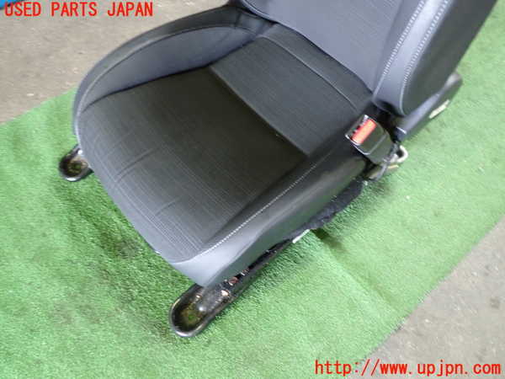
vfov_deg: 46.8
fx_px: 438
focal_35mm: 30
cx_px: 252
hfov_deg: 60.0
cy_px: 190
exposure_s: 1/30
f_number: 2.3
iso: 800
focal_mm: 5.4
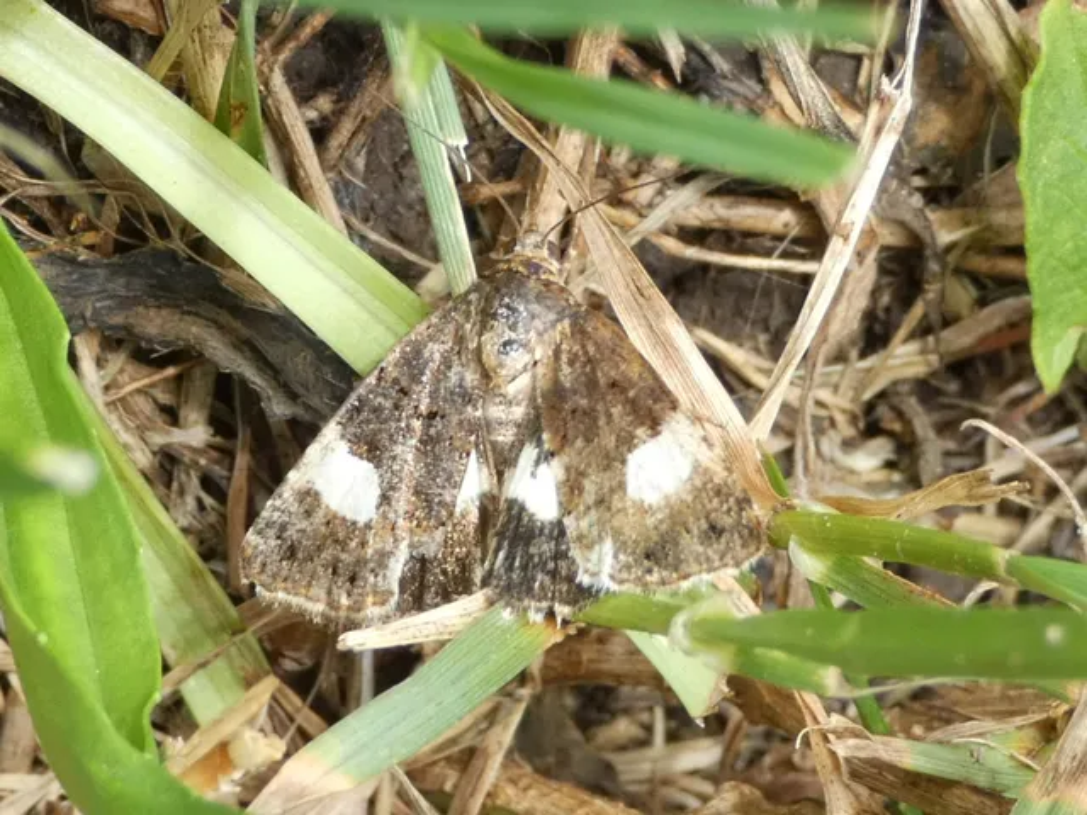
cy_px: 408
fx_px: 3297
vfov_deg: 14.1
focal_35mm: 105
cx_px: 544
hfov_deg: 18.7
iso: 160
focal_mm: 18.8
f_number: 4.9
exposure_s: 1/80
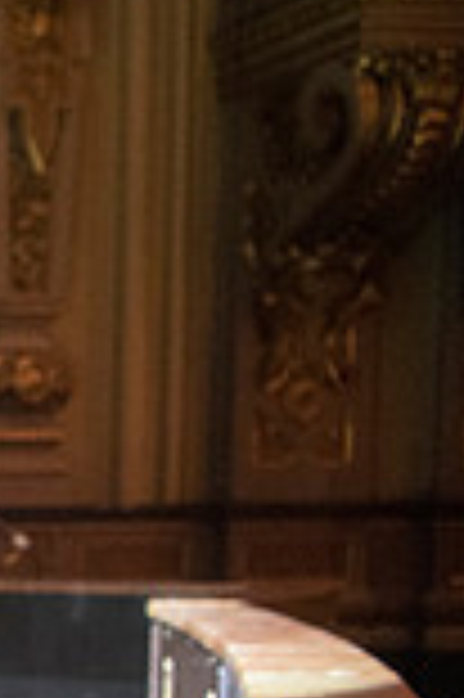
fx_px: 1744
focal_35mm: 90
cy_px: 732
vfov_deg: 21.7
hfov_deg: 11.2
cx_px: -820
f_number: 2.8
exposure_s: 1/100
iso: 4000
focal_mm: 24
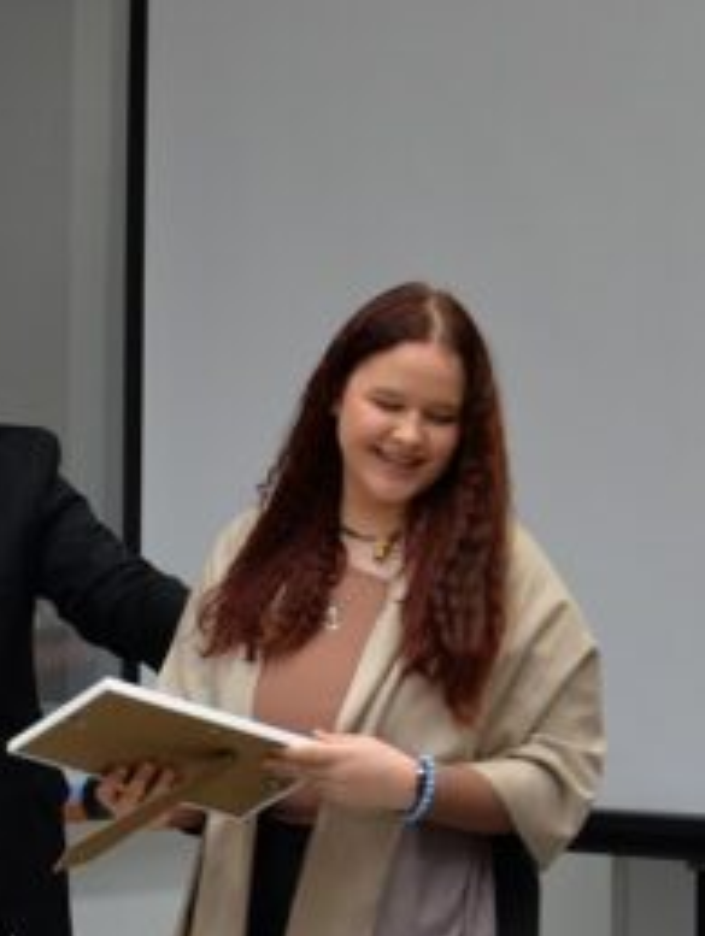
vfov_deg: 8.9
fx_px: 6014
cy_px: 600
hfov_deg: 6.7
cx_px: 29
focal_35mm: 222
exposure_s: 1/125
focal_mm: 78
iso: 1250
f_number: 4.5
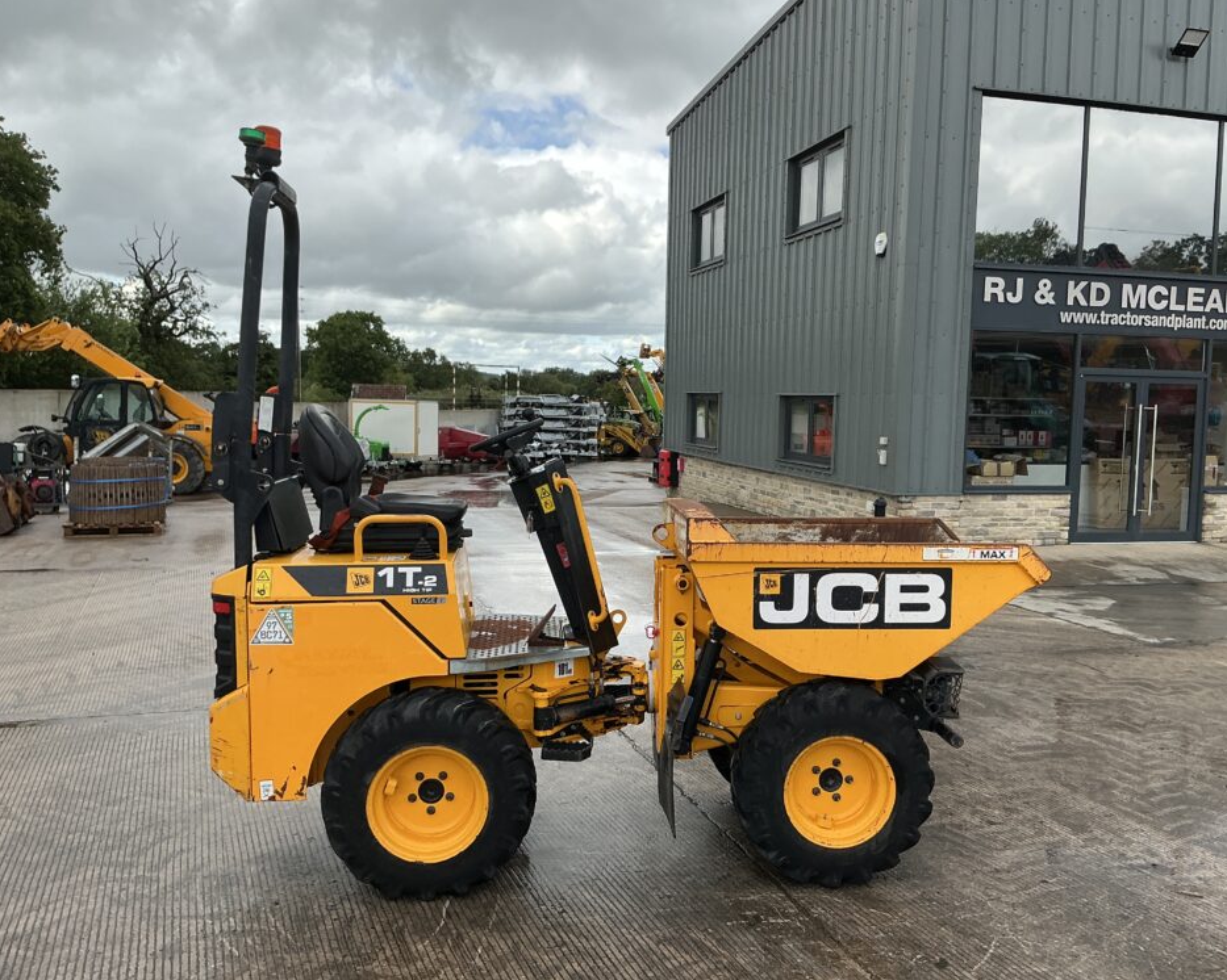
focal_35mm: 30
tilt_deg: -4.1
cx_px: 665
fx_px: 1089
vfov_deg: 48.5
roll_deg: -2.2
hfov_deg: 58.7
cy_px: 498
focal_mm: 3
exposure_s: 1/804
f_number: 1.8
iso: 25
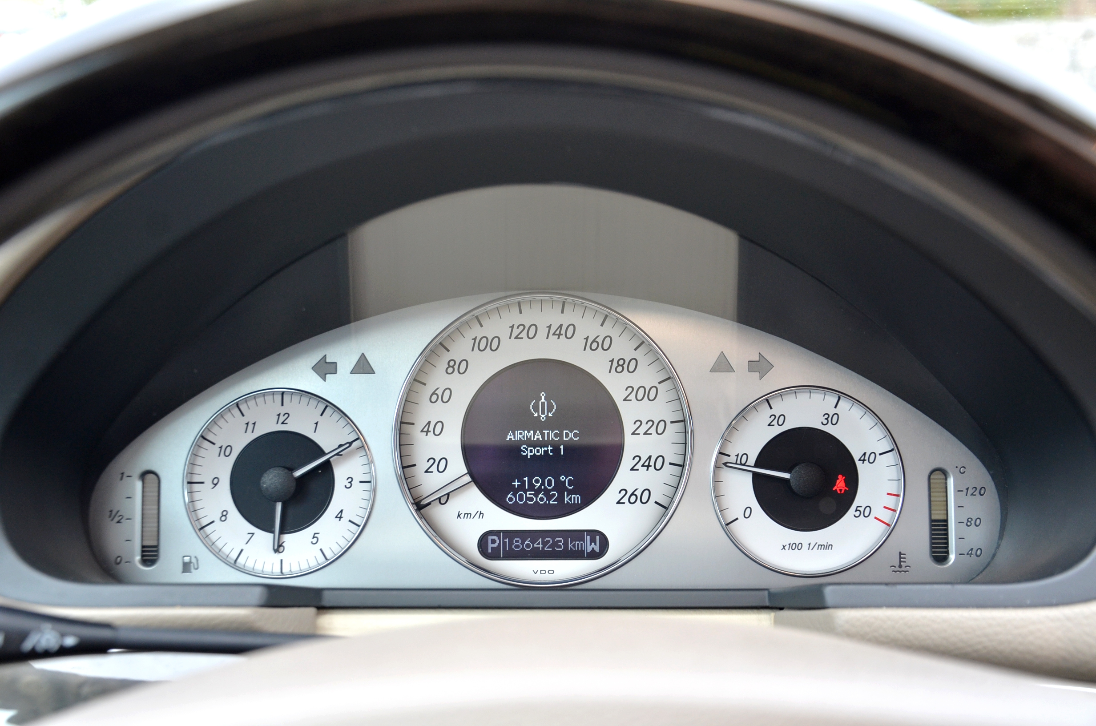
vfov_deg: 29.7
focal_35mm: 45
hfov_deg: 43.7
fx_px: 1367
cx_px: 548
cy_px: 363
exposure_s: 1/100
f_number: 5
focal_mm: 30
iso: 400
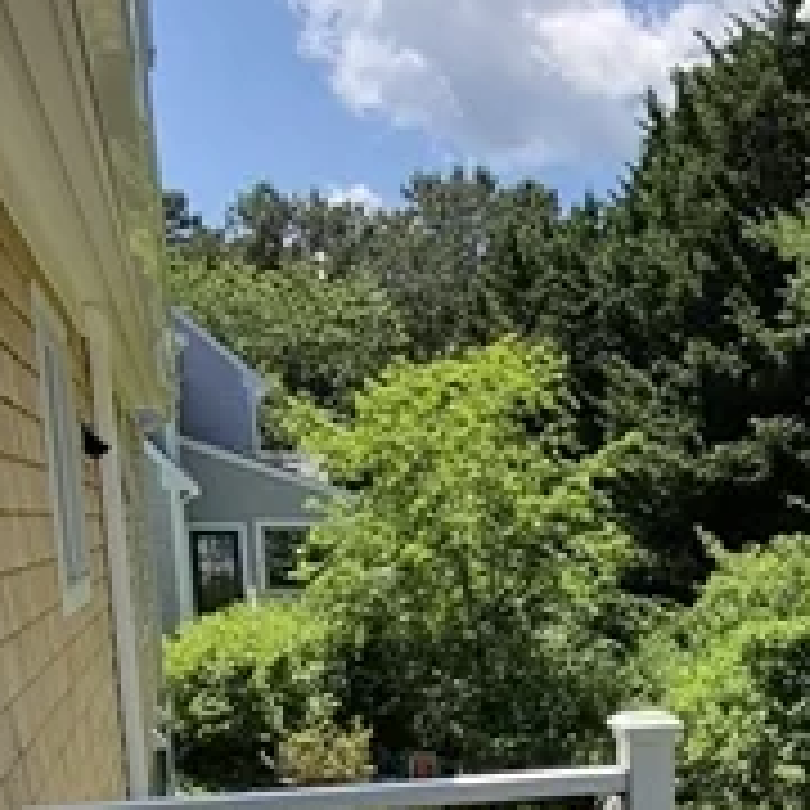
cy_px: 819
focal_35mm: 49
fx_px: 1297
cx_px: 670
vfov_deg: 31.9
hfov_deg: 33.5
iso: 40
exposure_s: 1/1452
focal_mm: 1.74
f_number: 2.2
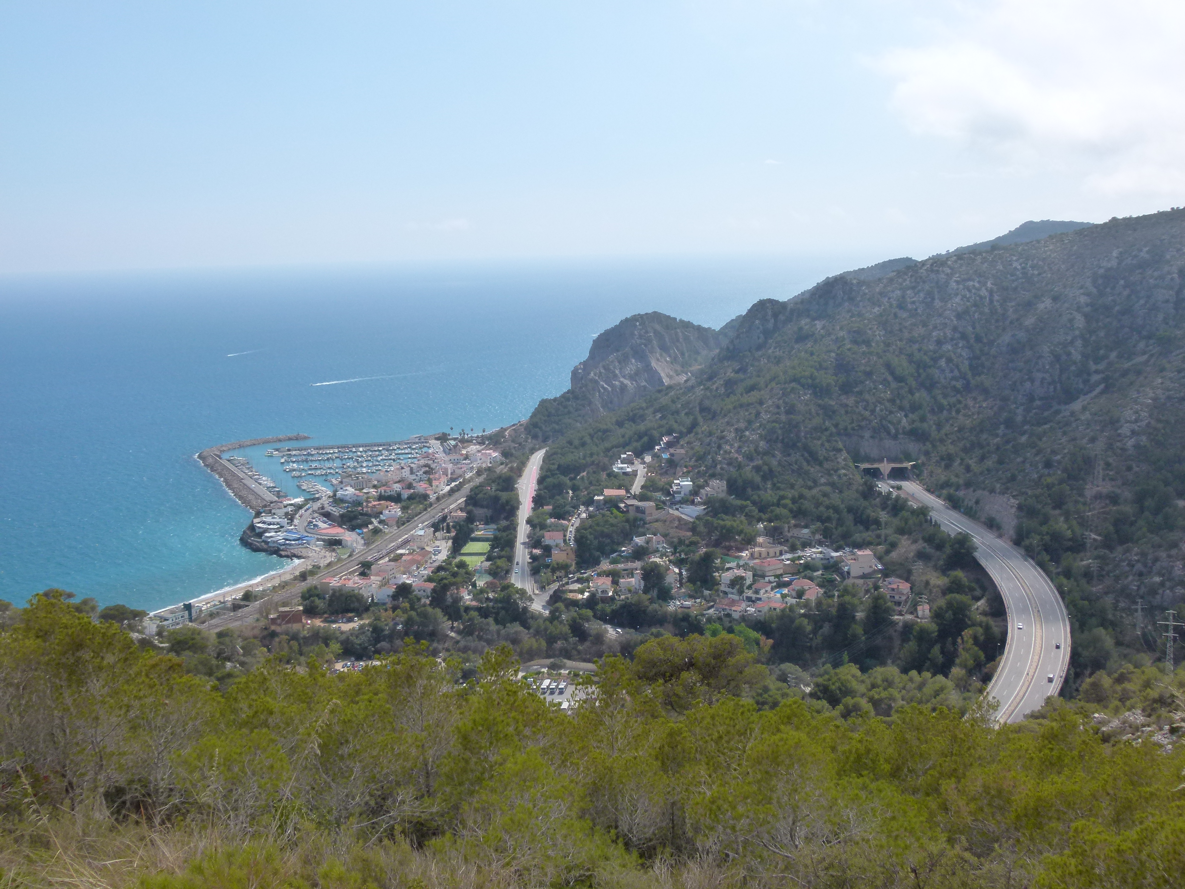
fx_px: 1335
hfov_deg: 47.9
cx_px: 592
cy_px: 444
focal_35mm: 39
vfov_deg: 36.8
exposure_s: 1/1300
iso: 160
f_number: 4
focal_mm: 7.1
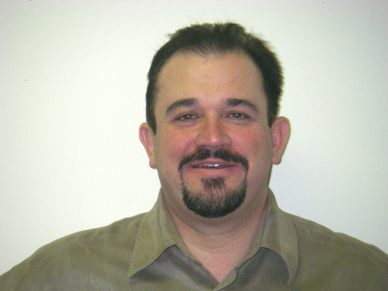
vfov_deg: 13.0
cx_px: 194
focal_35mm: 114
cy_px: 146
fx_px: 1278
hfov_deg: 17.3
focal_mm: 18.9
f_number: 4
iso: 400
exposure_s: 1/100
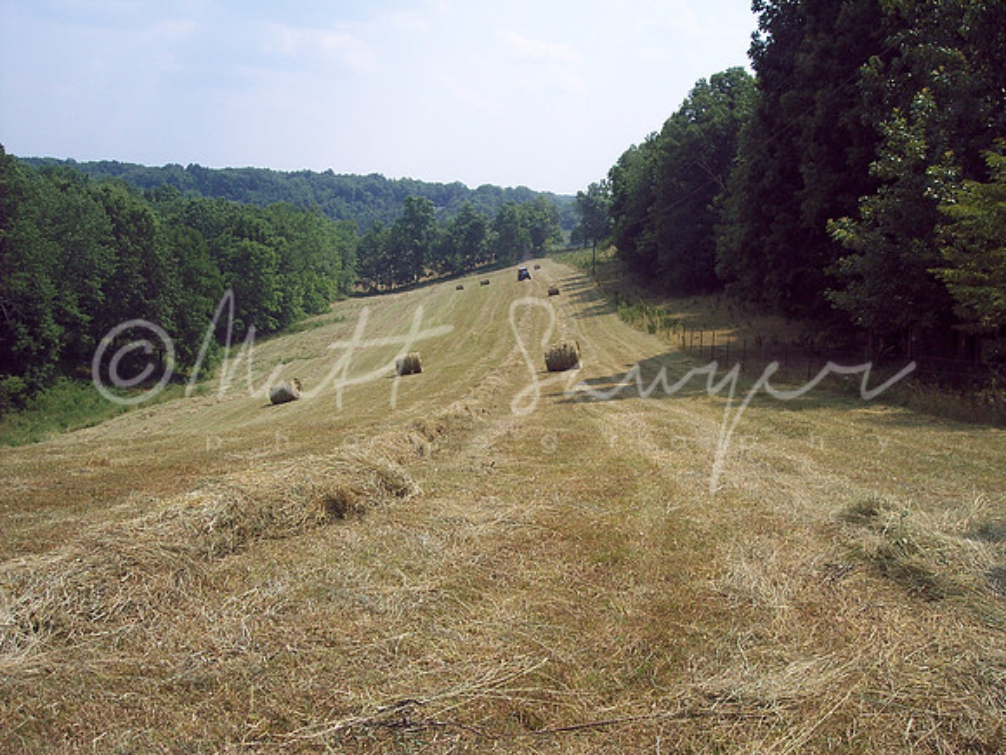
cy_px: 378
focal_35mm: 39
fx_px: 1133
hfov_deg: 47.9
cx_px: 503
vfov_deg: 36.8
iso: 100
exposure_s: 1/750
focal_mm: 8
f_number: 4
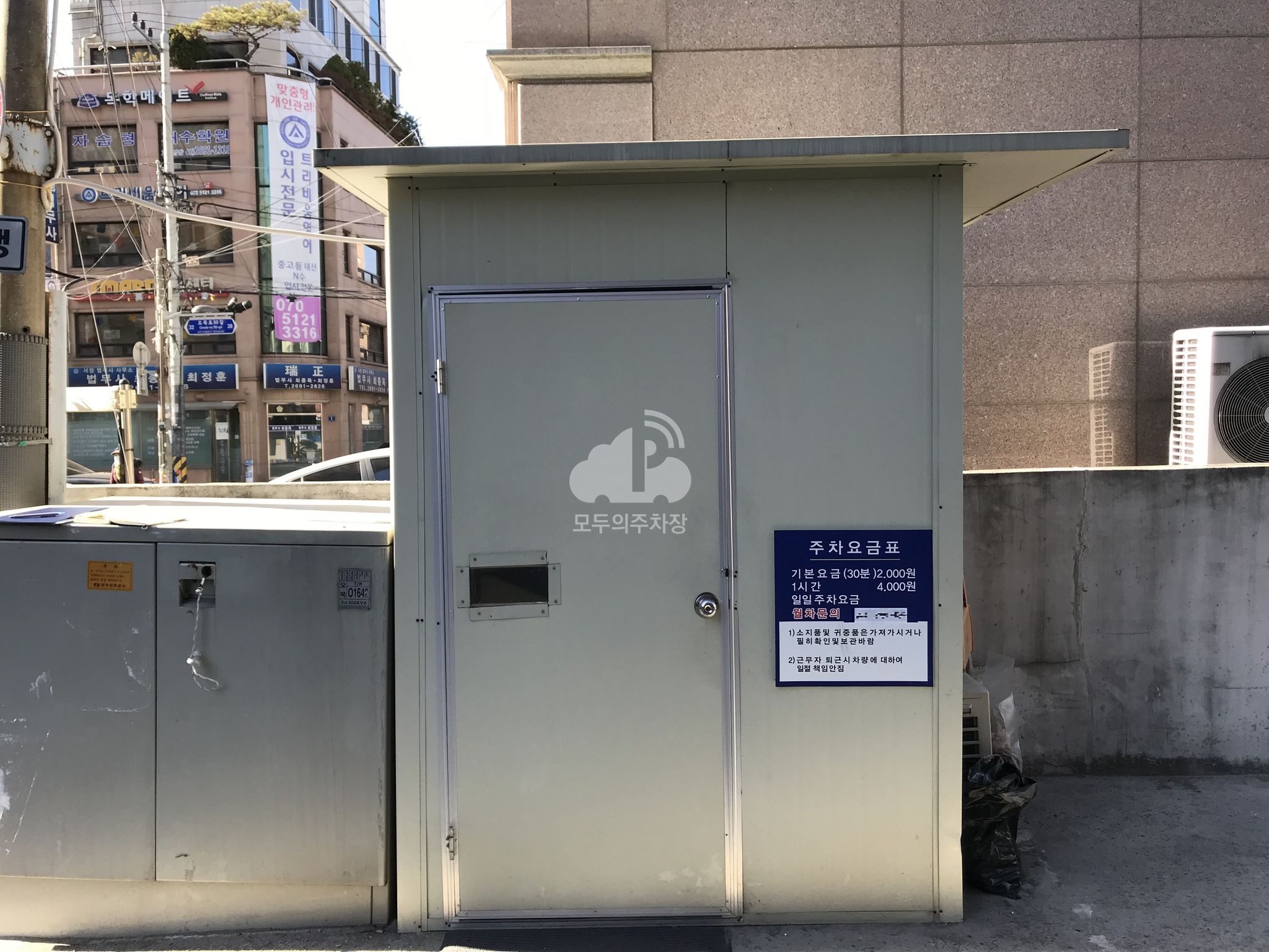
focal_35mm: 28
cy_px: 476
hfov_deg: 63.4
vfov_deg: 49.7
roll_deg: +0.6
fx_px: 1026
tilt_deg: -2.6
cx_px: 634
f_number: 1.8
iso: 20
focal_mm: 3.99
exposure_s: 1/343
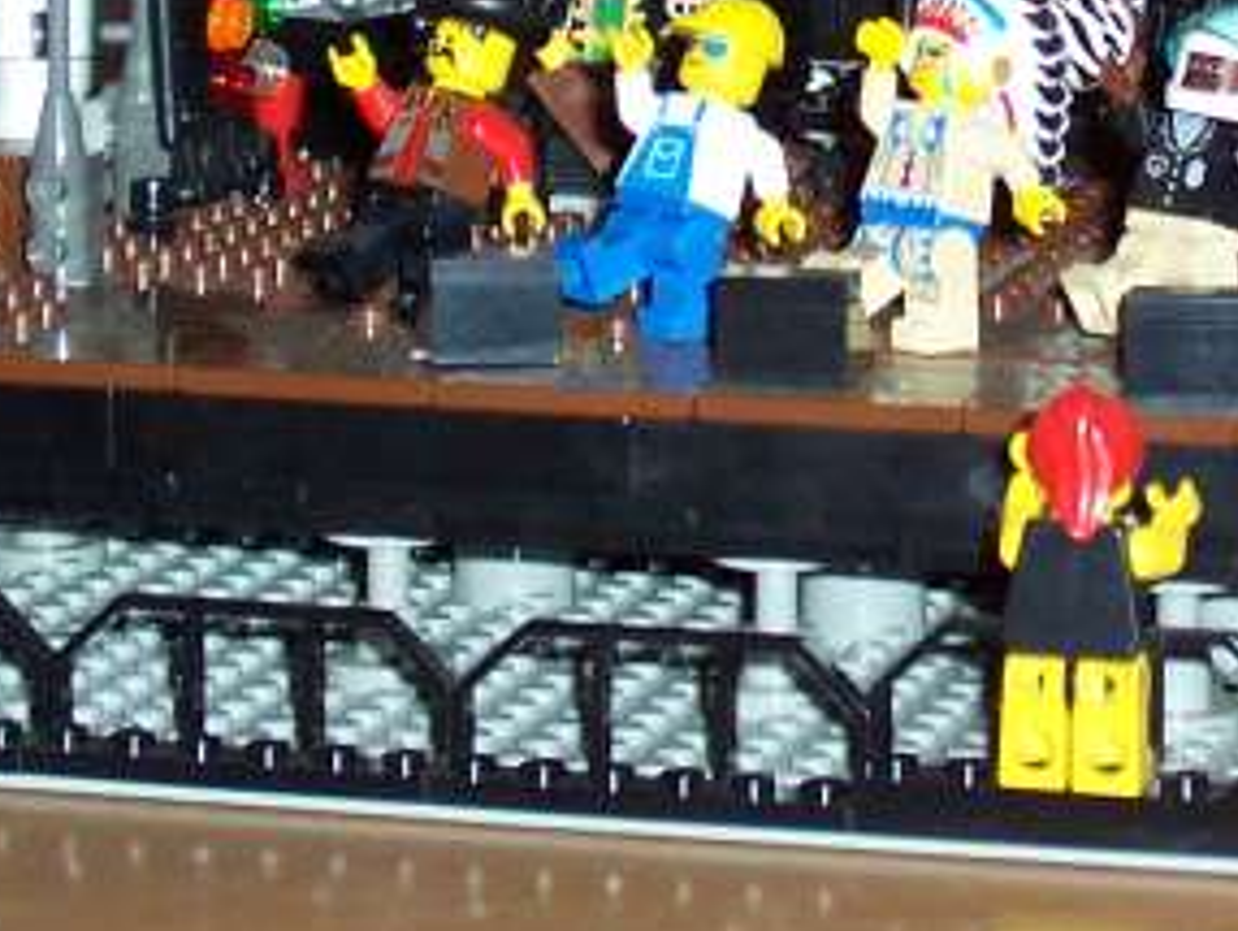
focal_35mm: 162
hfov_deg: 12.1
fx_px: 5799
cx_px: 1067
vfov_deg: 9.1
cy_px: -186
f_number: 3.4
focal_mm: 8.6
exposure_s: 1/60
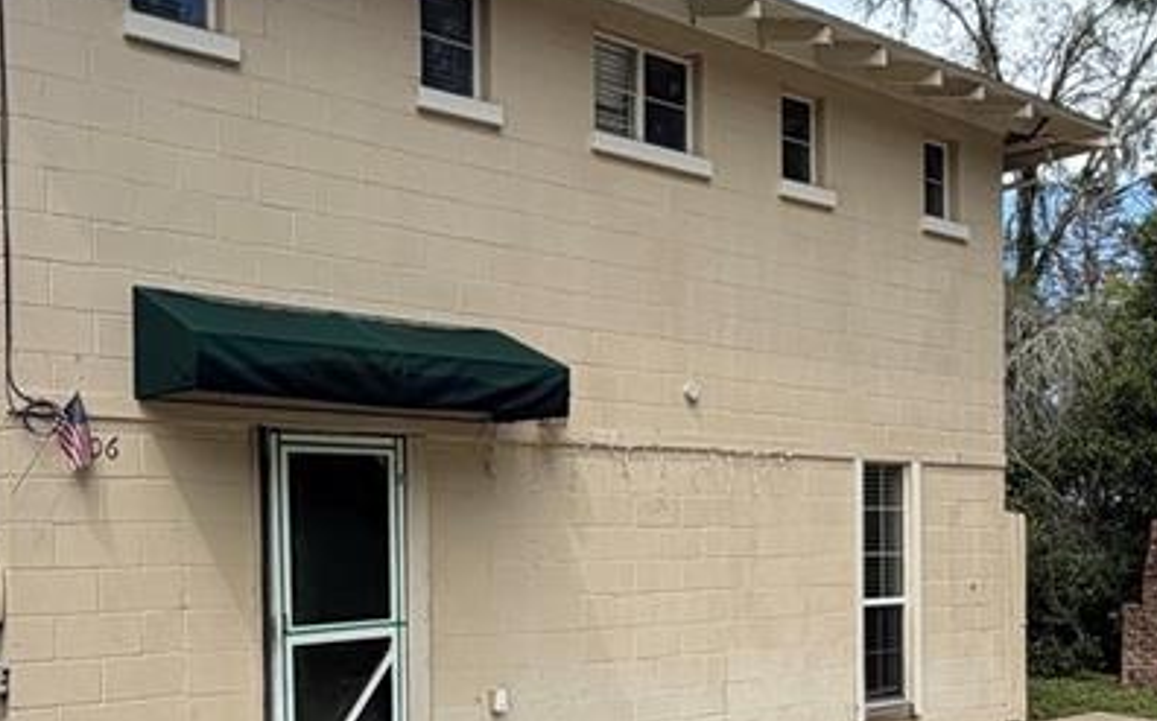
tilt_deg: -1.3
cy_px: 587
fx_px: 1418
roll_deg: +0.6
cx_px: 549
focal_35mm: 45
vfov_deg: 27.9
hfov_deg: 44.4
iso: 25
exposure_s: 1/770
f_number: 2.2
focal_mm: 2.22
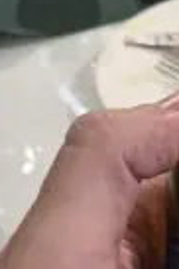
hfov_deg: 17.0
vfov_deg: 28.6
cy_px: 192
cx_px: 291
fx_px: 523
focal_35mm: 70
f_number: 1.8
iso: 1250
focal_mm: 5.4
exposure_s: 1/100
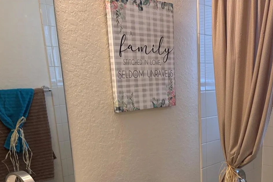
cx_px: 218
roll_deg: -0.2
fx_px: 349
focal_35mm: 46
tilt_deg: -14.4
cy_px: 174
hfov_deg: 41.0
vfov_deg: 27.8
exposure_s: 1/60
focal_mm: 5.96
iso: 125
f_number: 1.6
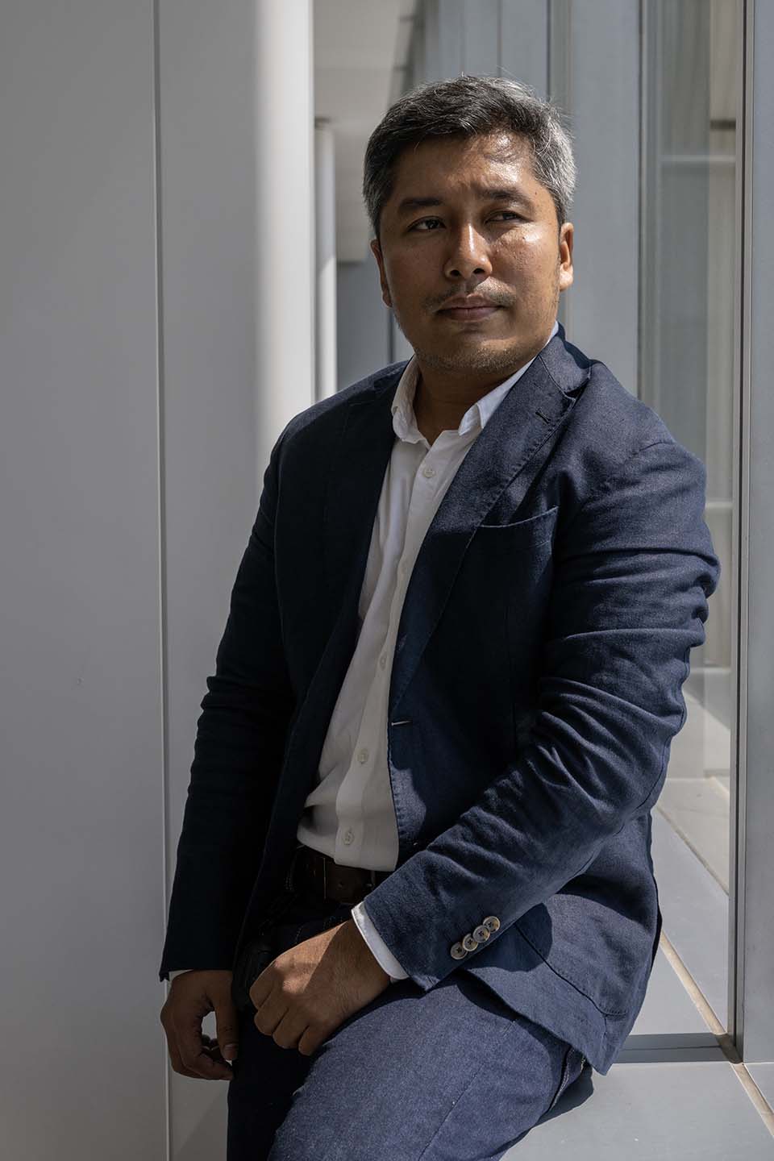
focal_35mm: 54
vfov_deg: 36.9
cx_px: 387
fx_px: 1741
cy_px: 580
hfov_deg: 25.1
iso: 640
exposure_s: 1/640
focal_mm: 54
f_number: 8
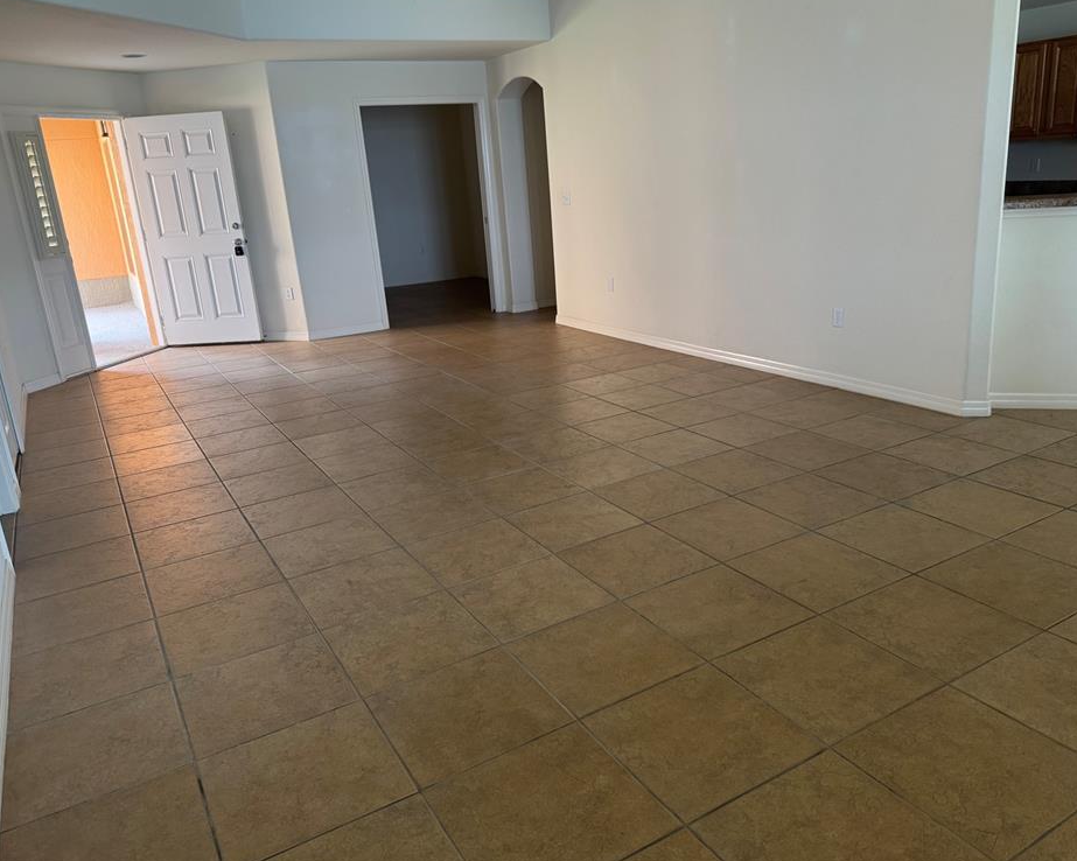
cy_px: 420
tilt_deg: -17.9
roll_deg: +4.7
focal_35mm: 26
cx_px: 558
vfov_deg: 54.9
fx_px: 829
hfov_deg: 66.0
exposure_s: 1/103
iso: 200
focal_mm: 6.76
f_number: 1.78
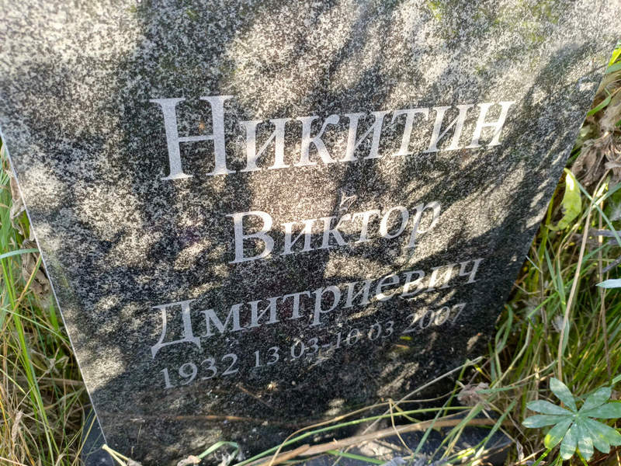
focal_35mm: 25
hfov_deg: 69.4
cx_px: 310
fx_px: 448
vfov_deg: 54.9
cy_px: 233
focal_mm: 4.76
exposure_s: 1/100
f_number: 1.69
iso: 283
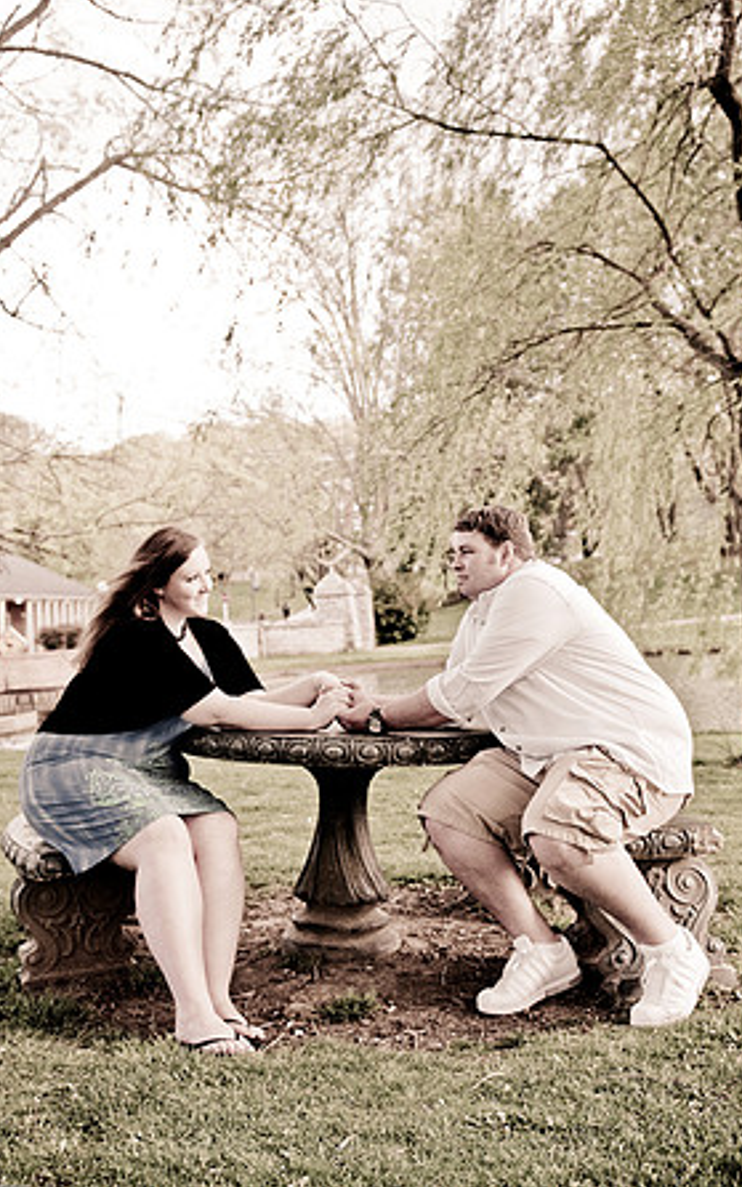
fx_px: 1196
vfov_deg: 52.7
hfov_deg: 34.5
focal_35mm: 37
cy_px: 591
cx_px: 368
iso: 200
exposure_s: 1/250
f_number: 2.8
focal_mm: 24
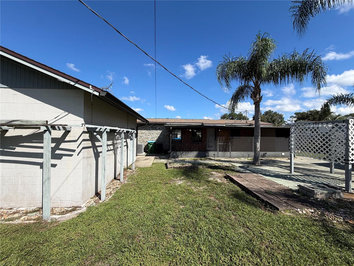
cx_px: 177
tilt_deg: +1.0
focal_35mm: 14
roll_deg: -0.2
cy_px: 133
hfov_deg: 102.1
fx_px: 143
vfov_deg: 85.7
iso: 20
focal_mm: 2.22
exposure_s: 1/809
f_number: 2.2
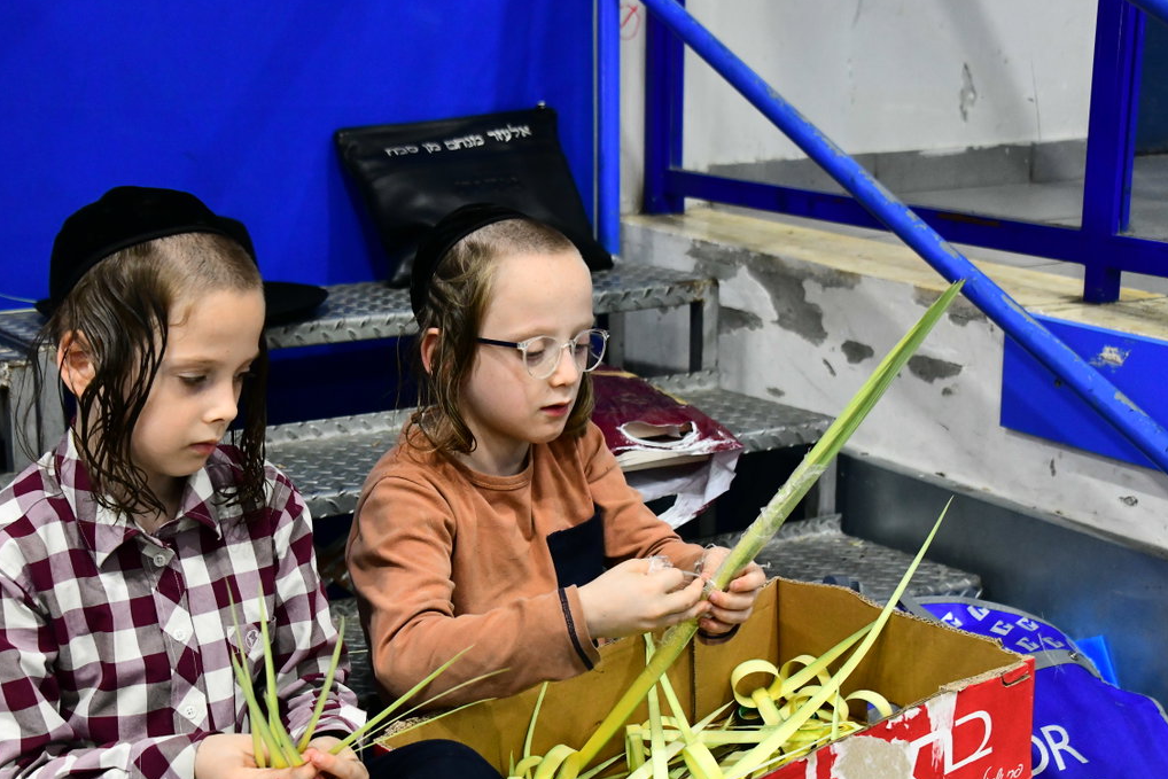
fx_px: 2141
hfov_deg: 30.5
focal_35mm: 66
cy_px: 465
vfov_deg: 20.6
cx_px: 486
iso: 3200
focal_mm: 48
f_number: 5.6
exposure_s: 1/250
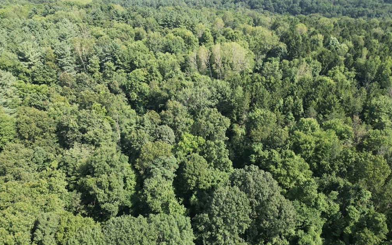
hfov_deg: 70.4
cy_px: 137
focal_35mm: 26
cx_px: 199
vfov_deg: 47.5
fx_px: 278
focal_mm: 6.72
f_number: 1.7
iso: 100
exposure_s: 1/725
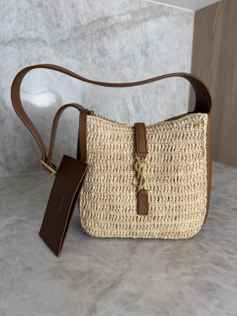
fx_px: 219
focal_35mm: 24
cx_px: 118
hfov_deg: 56.8
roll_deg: -0.6
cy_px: 158
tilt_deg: -14.4
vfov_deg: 71.6
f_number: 1.78
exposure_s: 1/153
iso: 64
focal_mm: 6.76
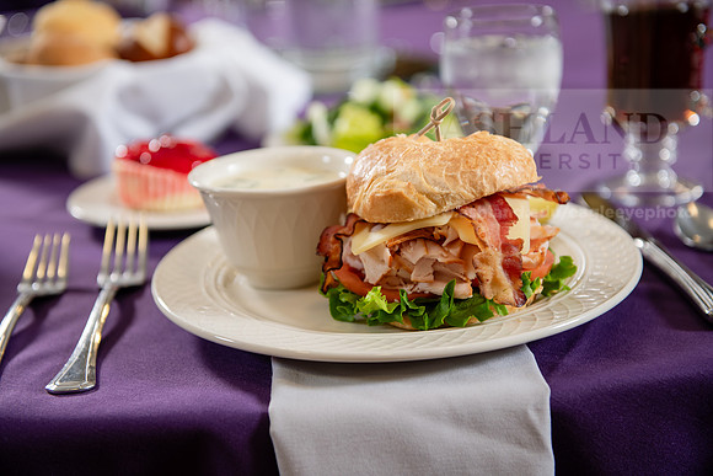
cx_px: 356
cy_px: 238
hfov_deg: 34.5
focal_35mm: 58
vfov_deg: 23.4
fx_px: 1149
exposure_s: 1/160
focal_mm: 58
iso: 250
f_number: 3.2
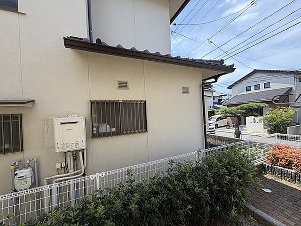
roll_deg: +2.9
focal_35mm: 14
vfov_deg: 85.7
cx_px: 150
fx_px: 122
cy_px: 113
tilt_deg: -0.8
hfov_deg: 102.1
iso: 40
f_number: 2.2
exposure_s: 1/607
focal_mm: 2.22
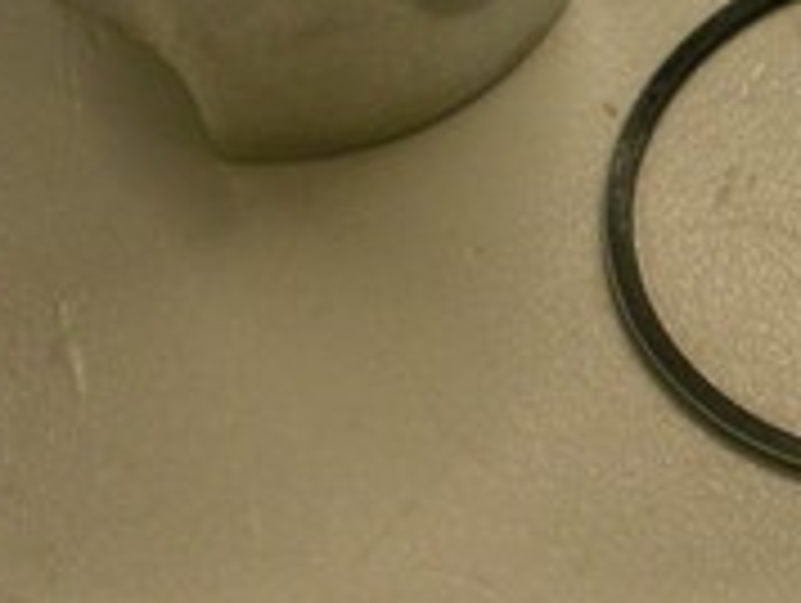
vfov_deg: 9.3
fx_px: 3661
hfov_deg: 12.2
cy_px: -40
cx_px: 945
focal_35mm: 158
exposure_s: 1/54.8
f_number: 3.5
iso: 200
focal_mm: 7.4
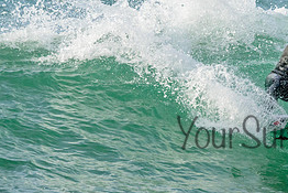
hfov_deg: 1.9
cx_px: 290
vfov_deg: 1.2
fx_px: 8869
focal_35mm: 1108
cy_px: 123
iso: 2500
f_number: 11
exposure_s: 1/1250
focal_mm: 500
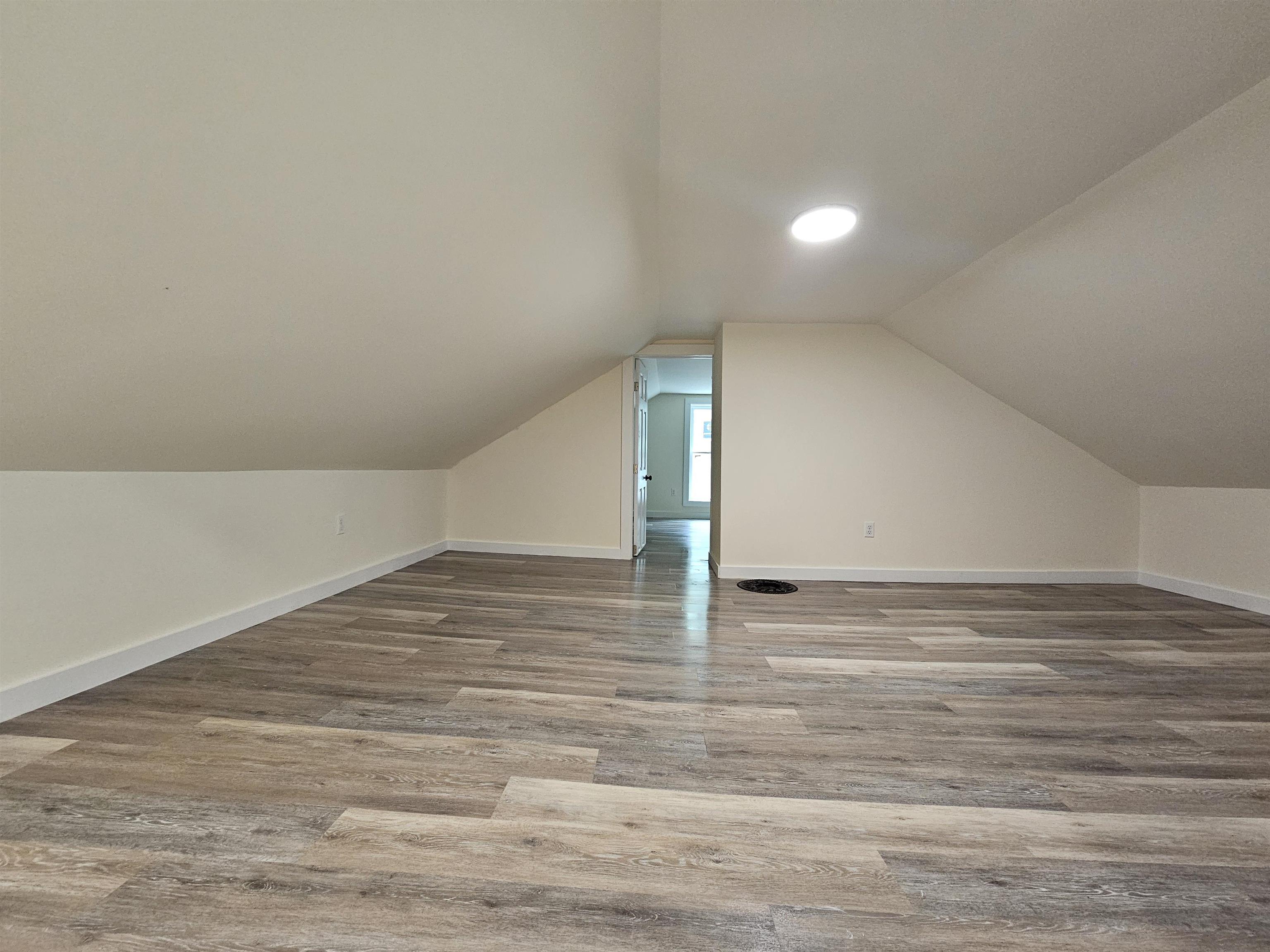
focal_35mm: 13
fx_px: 477
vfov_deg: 89.9
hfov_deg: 106.2
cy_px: 476
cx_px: 635
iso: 400
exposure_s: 1/60
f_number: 2.2
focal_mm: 2.2
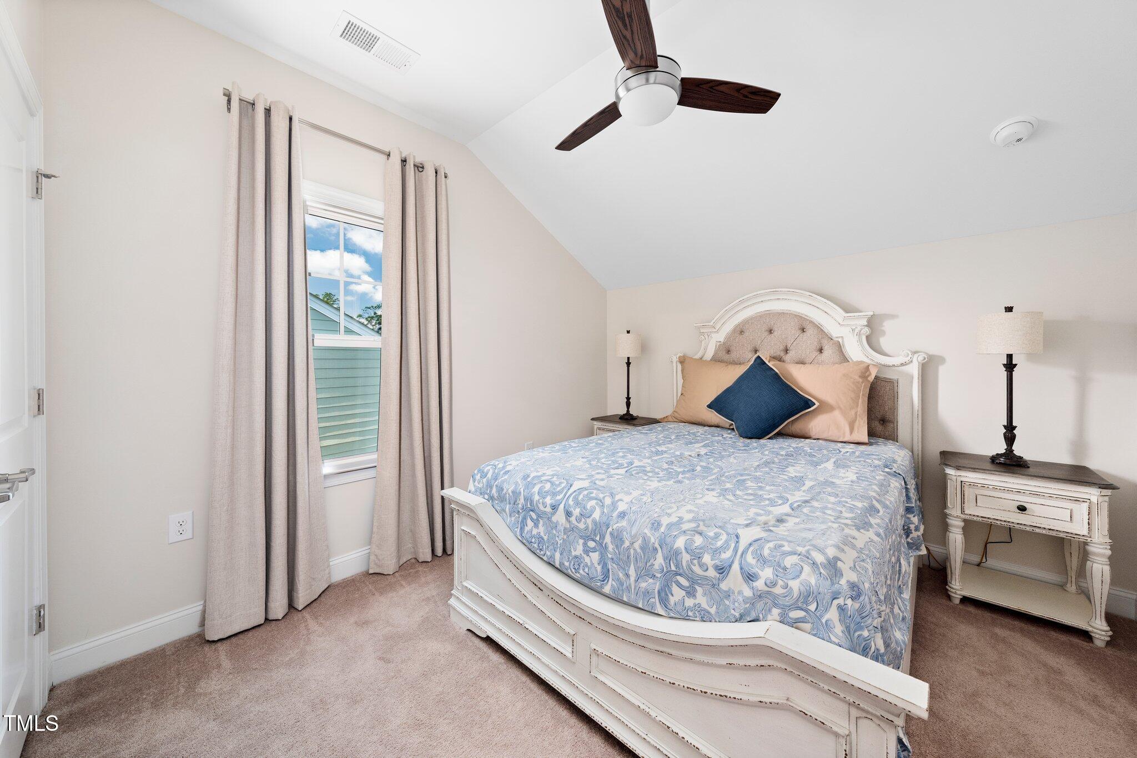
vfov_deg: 90.0
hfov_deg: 112.6
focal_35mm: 12
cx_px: 568
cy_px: 379
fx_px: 379
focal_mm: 12
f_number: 7.1
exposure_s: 1/2.5
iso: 640
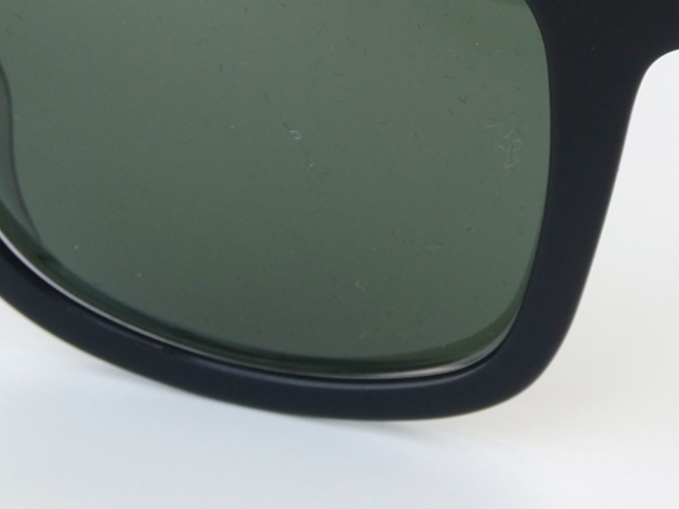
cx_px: 303
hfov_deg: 10.9
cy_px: 78
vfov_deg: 8.1
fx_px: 3569
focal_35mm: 182
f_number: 4.9
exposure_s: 1/80
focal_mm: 16.1
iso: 80
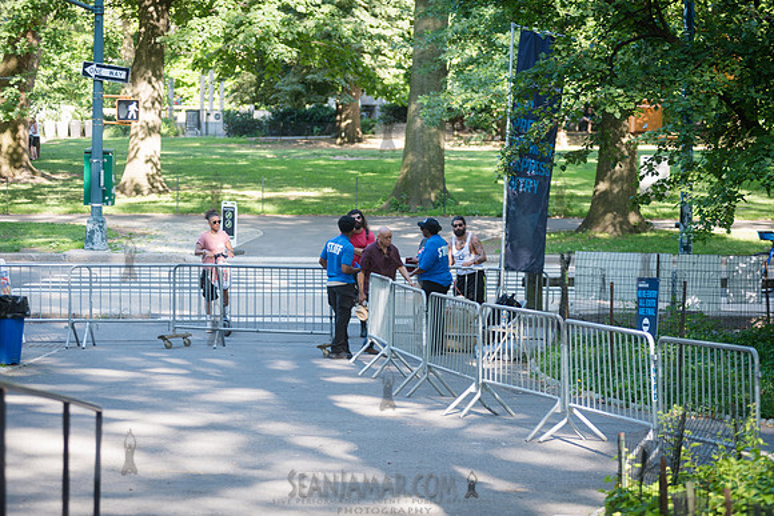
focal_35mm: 112
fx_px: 2408
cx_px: 387
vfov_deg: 12.2
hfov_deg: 18.3
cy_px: 258
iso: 160
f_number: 3.2
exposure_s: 1/125
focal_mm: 112
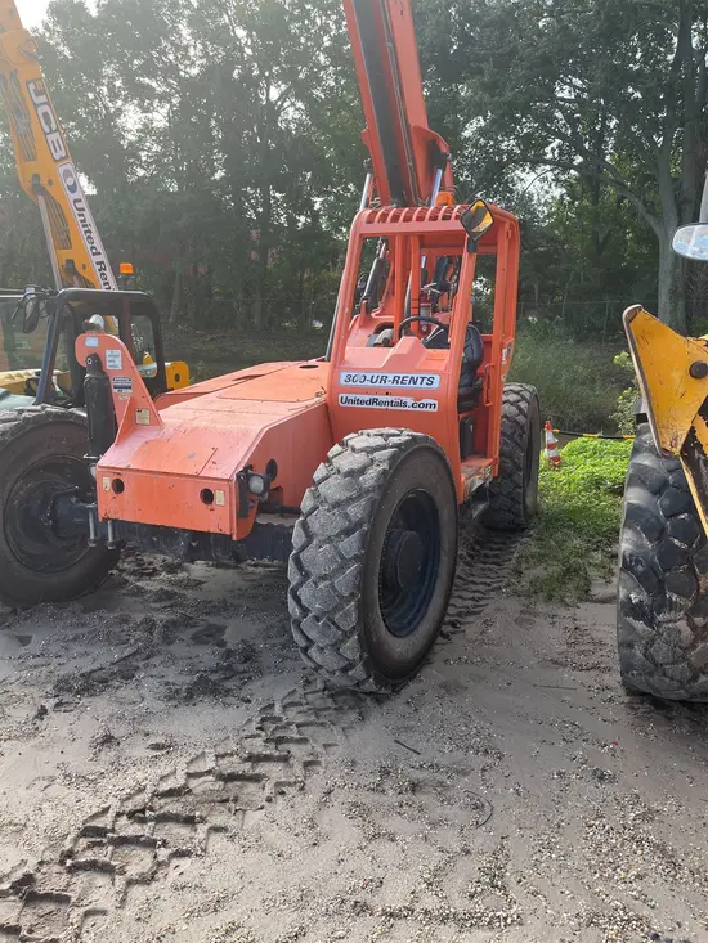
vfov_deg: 67.3
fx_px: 709
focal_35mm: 26
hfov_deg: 53.1
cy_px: 472
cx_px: 354
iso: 50
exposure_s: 1/727
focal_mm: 5.1
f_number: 1.6
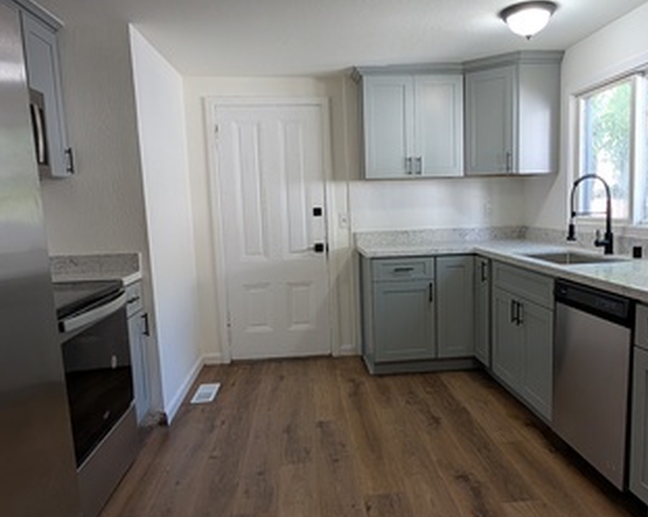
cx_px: 368
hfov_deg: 67.8
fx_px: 479
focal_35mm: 25
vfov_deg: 56.7
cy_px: 266
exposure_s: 1/120
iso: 86
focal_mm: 2.02
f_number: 1.7
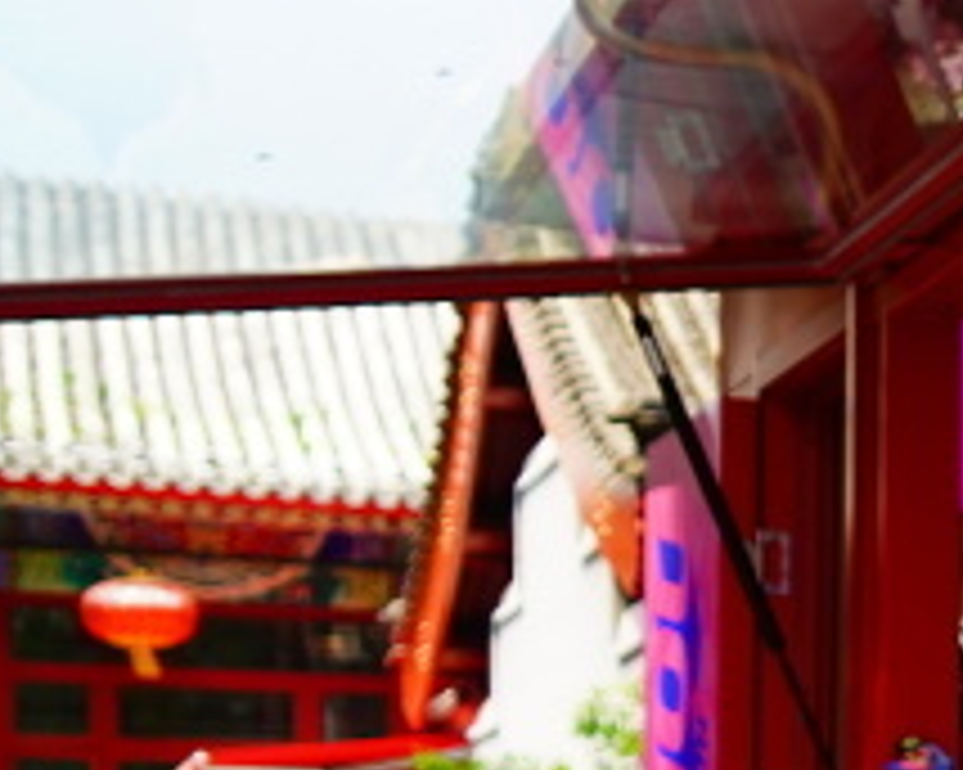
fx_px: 3077
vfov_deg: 13.8
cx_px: 2241
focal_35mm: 108
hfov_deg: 13.5
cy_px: 961
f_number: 3.5
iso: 320
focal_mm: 24
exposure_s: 1/1000
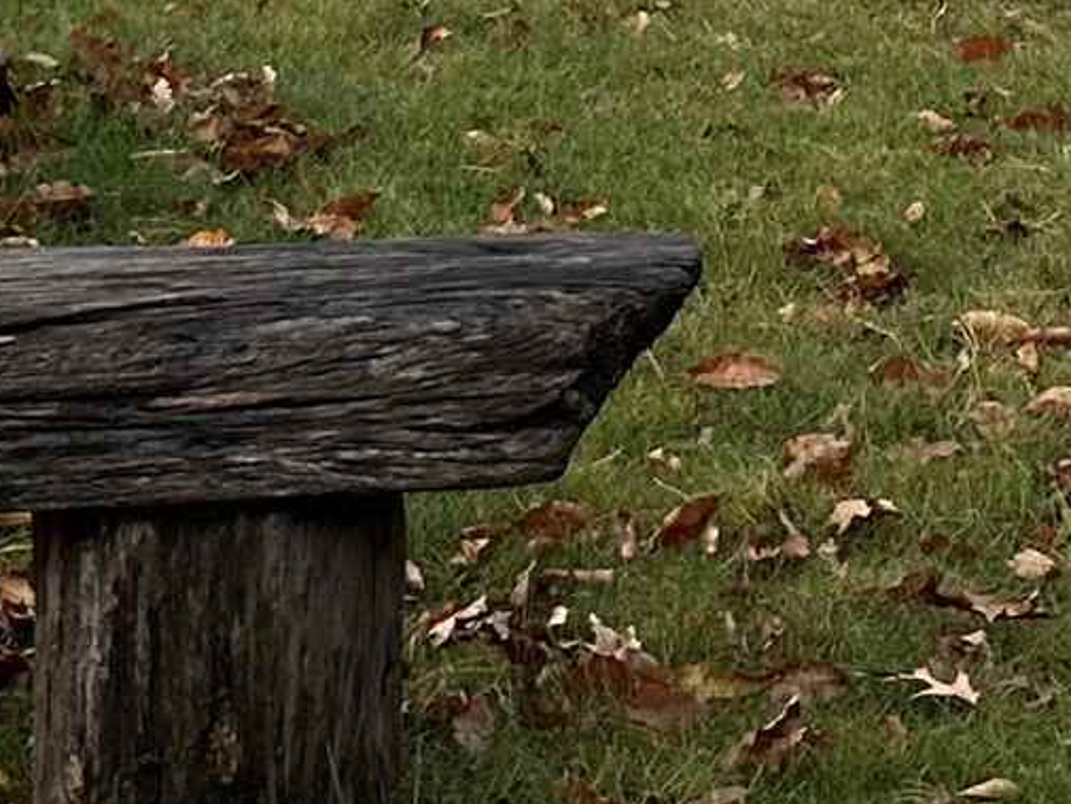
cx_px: 884
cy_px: -1273
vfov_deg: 9.0
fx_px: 4518
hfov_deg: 13.4
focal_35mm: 146
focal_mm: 6.86
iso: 80
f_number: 1.78
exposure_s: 1/1183
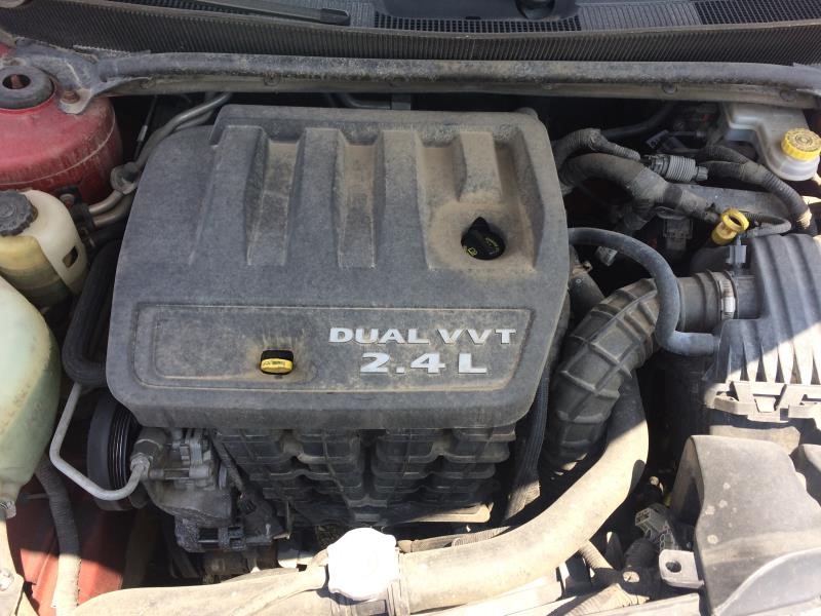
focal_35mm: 29
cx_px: 410
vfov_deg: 48.2
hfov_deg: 61.7
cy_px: 308
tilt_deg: -49.5
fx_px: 688
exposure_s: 1/354
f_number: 2.2
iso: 32
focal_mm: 4.15
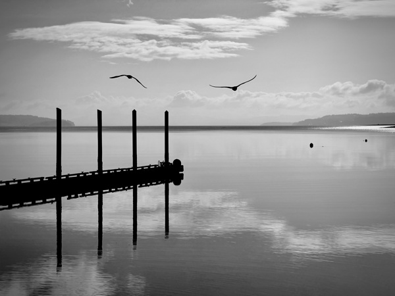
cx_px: 198
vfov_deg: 19.1
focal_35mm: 77
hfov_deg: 25.3
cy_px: 148
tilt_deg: -1.7
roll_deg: +0.3
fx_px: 879
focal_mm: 9
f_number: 2.8
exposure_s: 1/3774
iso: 20
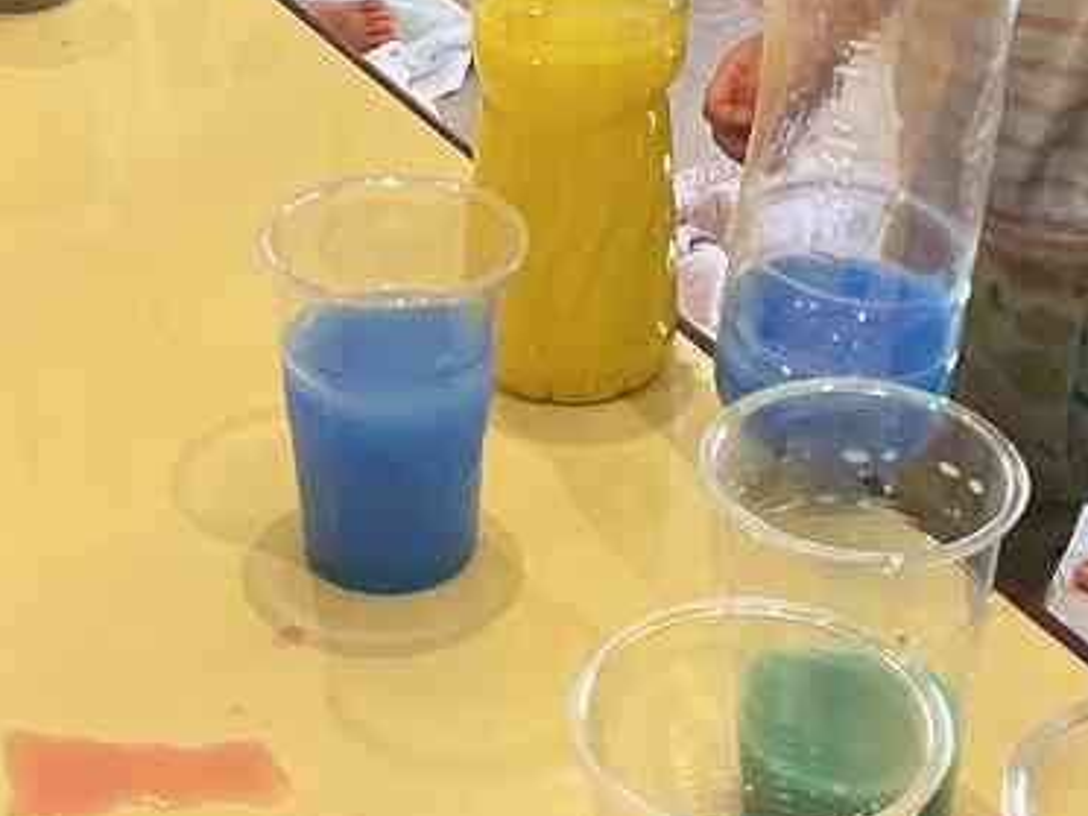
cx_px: 564
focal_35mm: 78
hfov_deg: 25.0
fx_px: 2452
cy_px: -243
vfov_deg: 17.7
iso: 32
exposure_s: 1/126
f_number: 1.8
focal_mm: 3
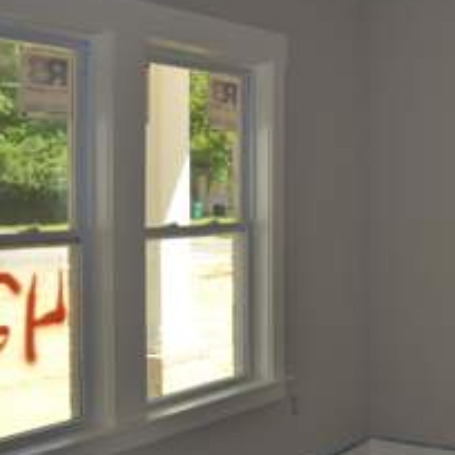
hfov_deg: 26.5
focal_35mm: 60
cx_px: 495
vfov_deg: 28.5
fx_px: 892
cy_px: 183
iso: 100
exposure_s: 1/125
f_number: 4
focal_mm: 20
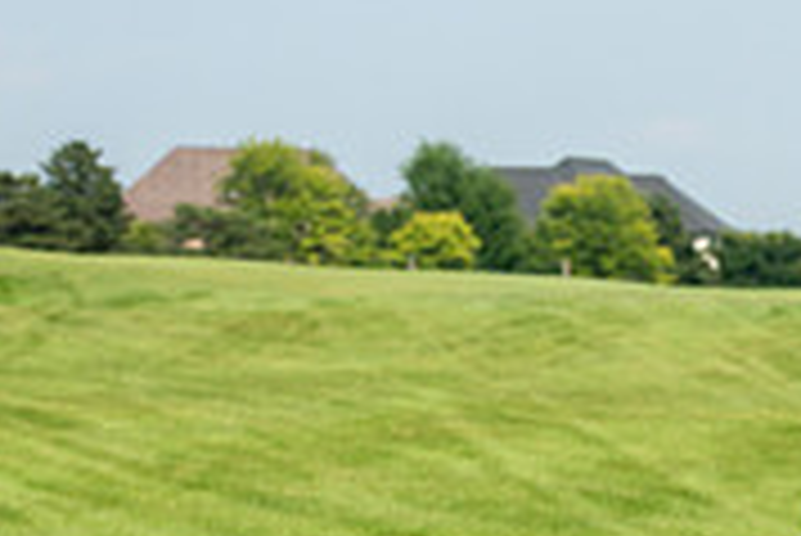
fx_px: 5945
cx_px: 904
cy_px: 676
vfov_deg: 5.1
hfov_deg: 7.7
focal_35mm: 267
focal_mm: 82
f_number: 5
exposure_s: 1/2000
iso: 250
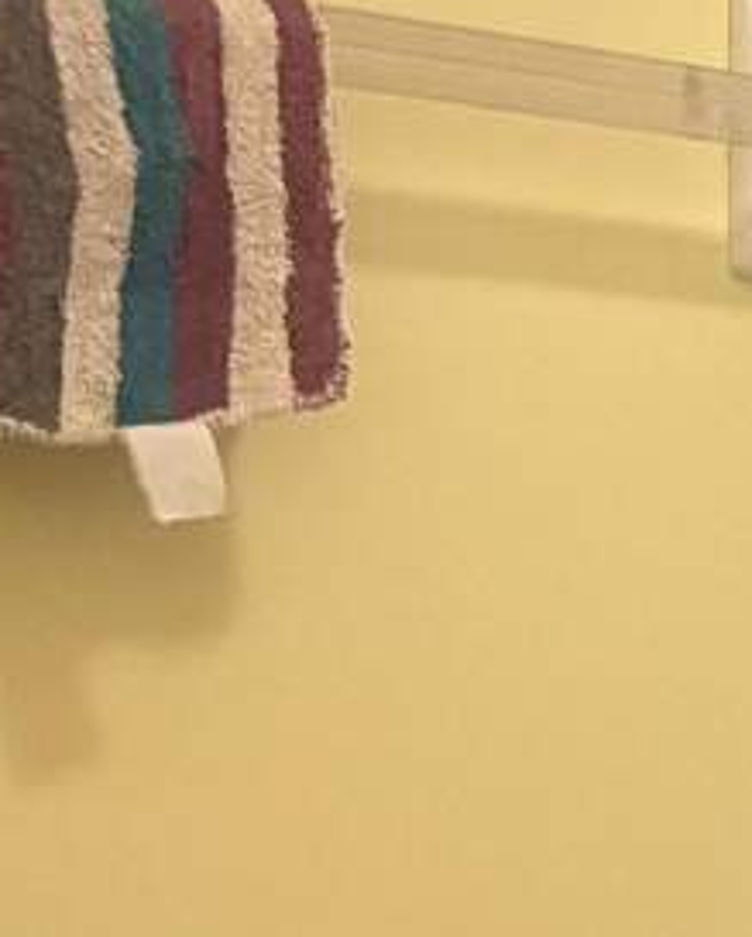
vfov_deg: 15.9
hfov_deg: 14.1
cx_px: 1264
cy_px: 1764
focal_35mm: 99
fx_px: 2750
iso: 400
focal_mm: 5.1
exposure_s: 1/60
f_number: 1.6
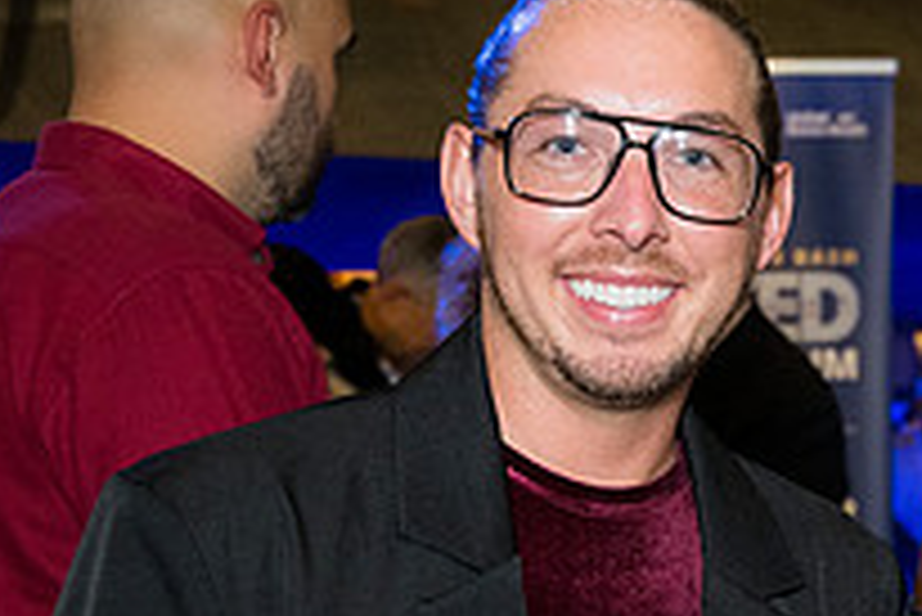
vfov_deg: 13.4
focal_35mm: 102
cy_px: 528
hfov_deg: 18.4
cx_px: 1241
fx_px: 2614
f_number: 4
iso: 3200
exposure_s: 1/125
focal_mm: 36
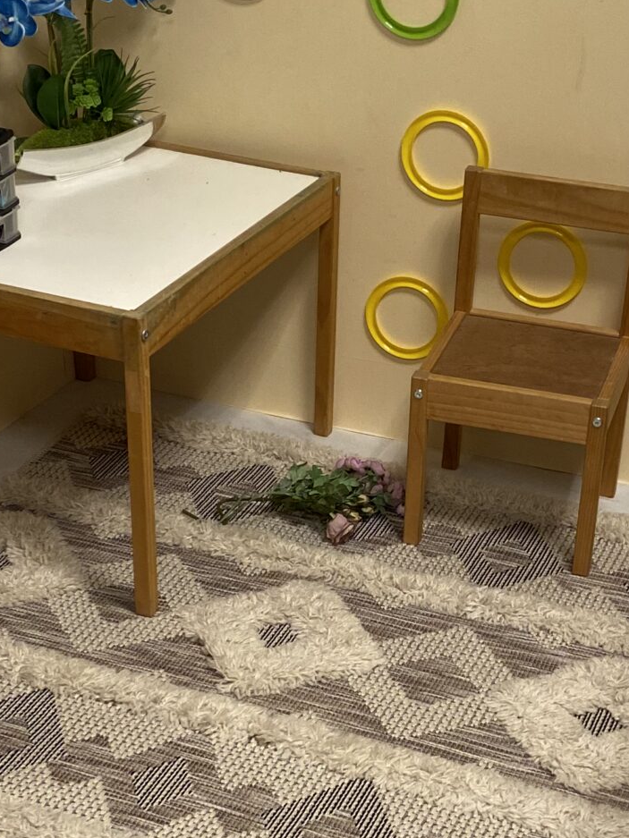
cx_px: 348
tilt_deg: -29.3
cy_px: 513
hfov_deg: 20.7
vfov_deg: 27.3
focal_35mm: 71
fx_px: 1720
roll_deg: -1.7
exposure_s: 1/50
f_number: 1.8
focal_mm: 4.25
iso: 125
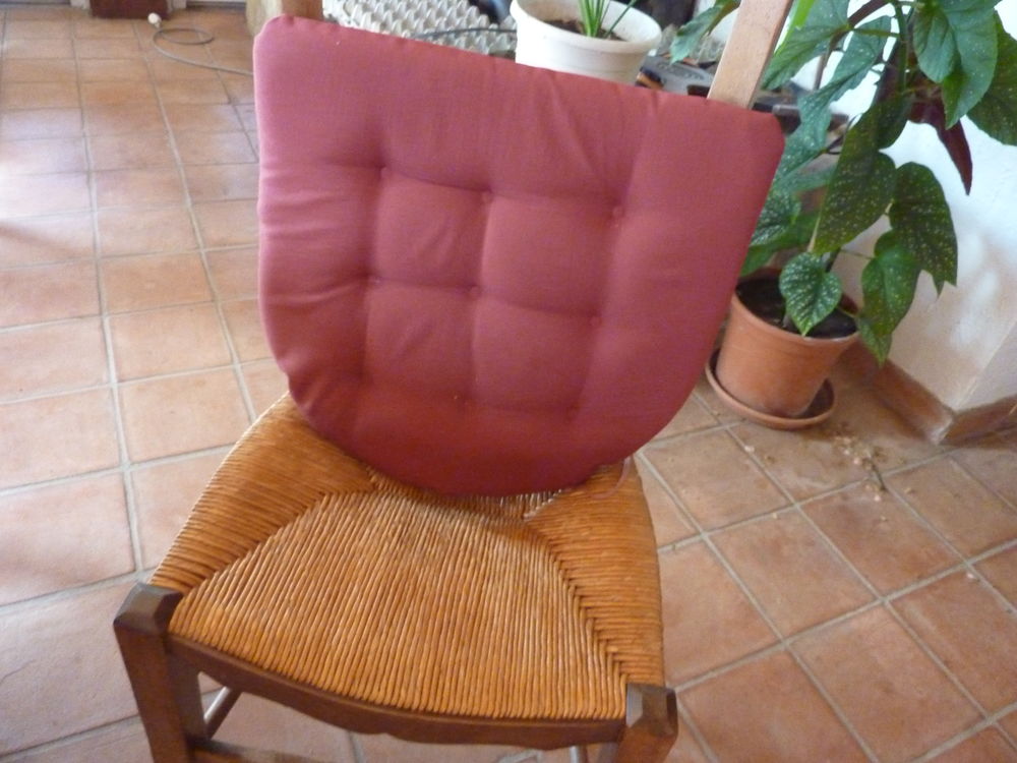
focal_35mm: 25
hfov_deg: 69.4
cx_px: 508
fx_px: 734
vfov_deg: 54.9
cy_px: 382
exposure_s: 1/50
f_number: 3.3
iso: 800
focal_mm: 4.1
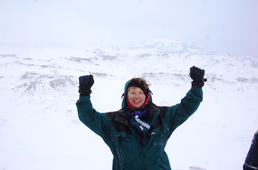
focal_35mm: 56
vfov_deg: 24.3
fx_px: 397
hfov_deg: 36.0
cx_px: 125
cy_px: 82
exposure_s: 1/125
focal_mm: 35
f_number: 5.6
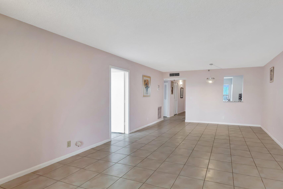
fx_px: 141
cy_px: 92
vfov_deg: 67.4
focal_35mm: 18
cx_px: 164
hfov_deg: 89.3
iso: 1000
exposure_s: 1/15
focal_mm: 10
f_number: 8
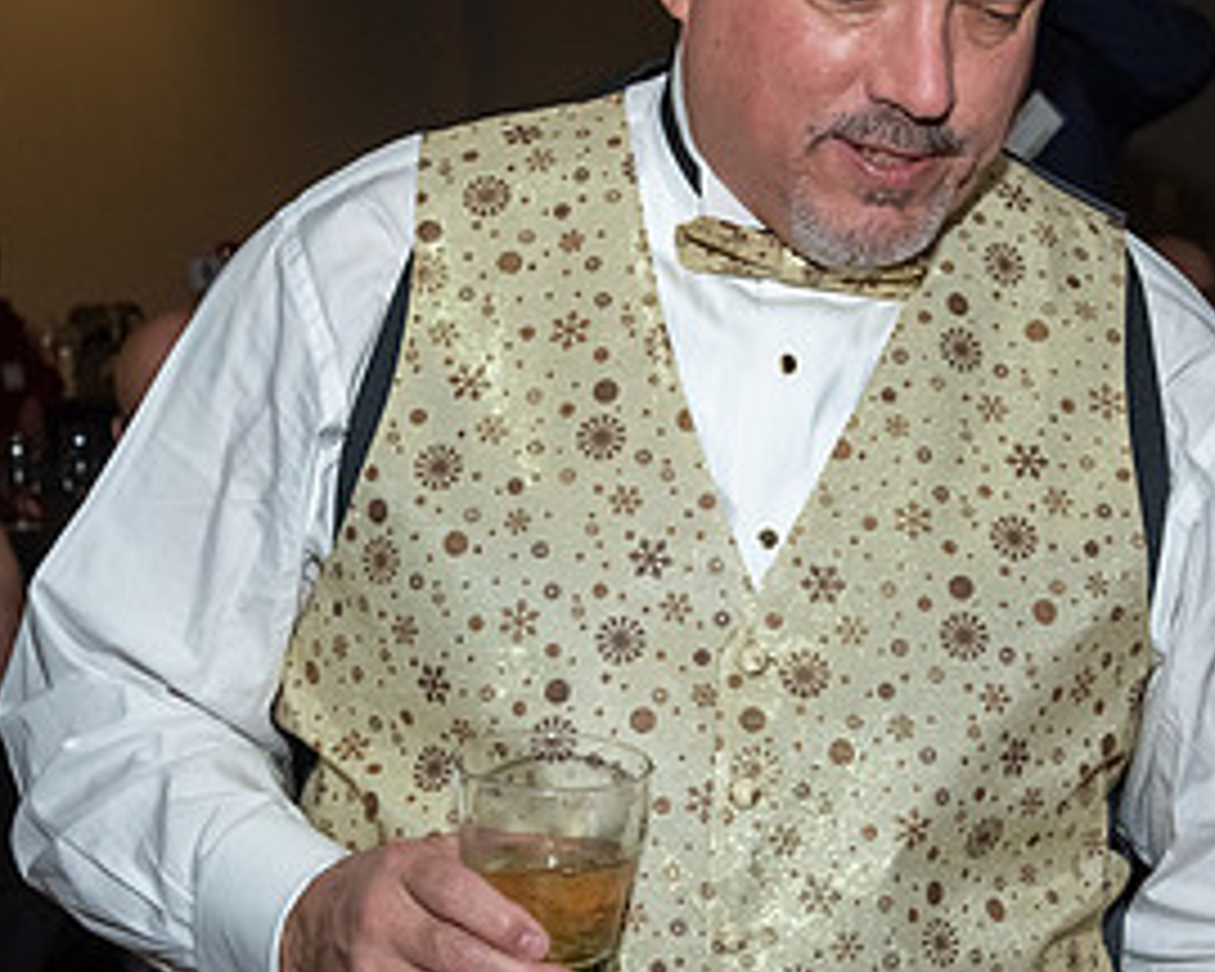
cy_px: 577
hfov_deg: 16.5
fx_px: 4171
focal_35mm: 116
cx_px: 793
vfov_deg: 13.3
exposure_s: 1/250
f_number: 6.3
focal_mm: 31
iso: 500
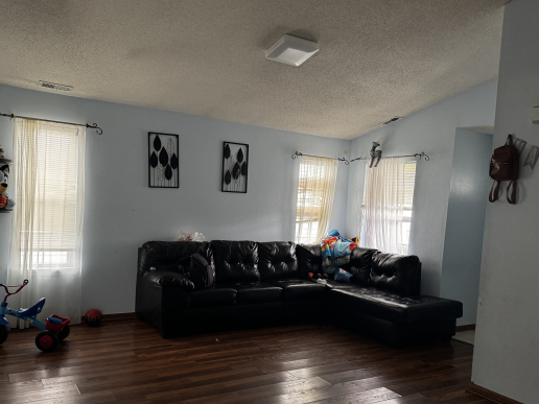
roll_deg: -3.4
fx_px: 483
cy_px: 232
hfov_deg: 58.3
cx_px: 287
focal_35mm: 31
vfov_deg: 45.3
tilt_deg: -3.9
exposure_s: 1/60
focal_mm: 6.76
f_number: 1.78
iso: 400
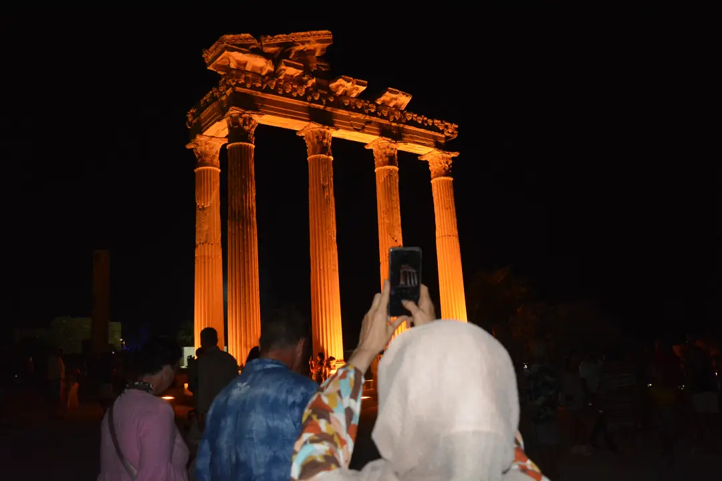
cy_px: 240
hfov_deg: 61.9
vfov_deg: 43.6
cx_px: 361
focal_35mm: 30
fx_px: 602
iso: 3200
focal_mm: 20
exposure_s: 1/60
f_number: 3.8
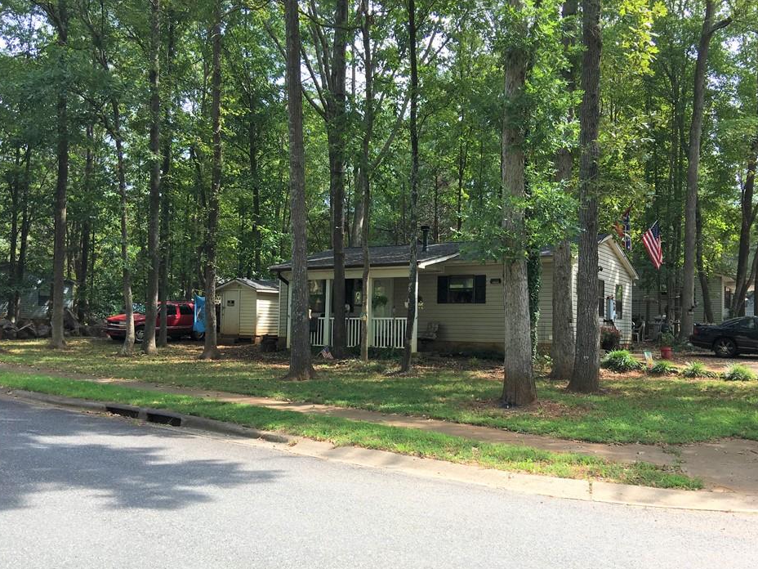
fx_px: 701
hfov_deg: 56.8
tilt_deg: +3.0
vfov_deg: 44.1
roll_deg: -0.7
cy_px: 312
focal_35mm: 32
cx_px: 407
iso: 25
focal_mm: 4.15
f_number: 2.2
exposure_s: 1/439
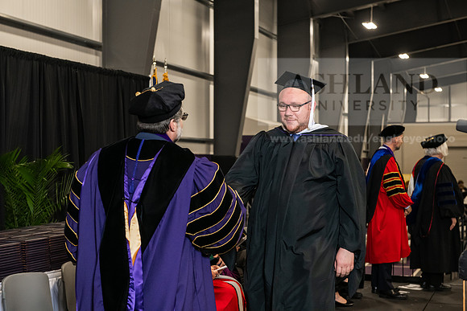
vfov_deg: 21.9
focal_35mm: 62
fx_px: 804
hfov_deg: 32.4
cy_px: 156
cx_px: 234
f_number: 5
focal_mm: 62
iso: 2500
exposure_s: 1/200
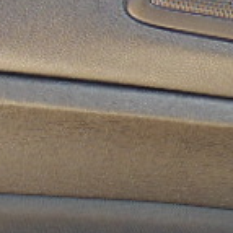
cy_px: 187
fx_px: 754
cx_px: 339
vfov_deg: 17.4
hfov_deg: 16.2
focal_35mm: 99
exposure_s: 1/30
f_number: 3
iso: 80
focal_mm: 4.5
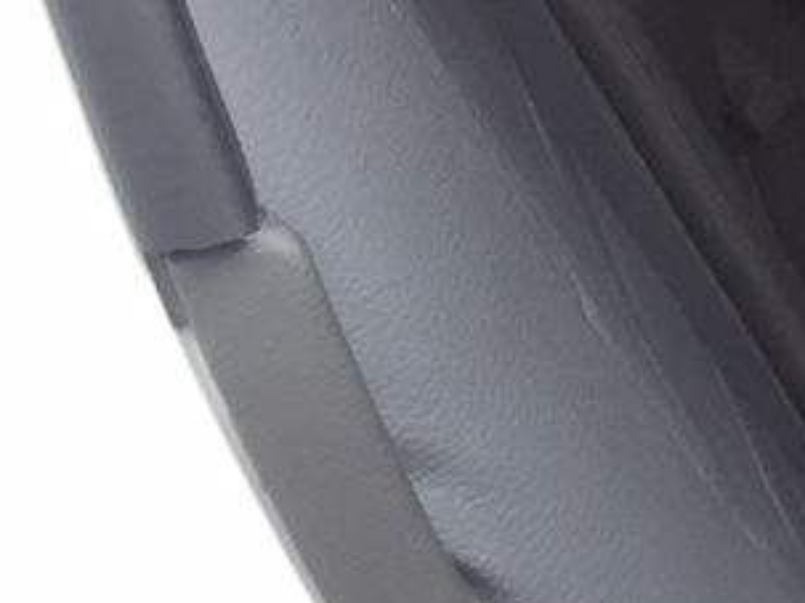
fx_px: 4277
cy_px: -128
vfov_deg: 8.0
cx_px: 2301
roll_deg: -2.0
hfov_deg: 9.0
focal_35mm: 184
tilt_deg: -18.5
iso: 40
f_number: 2.2
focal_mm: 4.15
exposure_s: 1/100
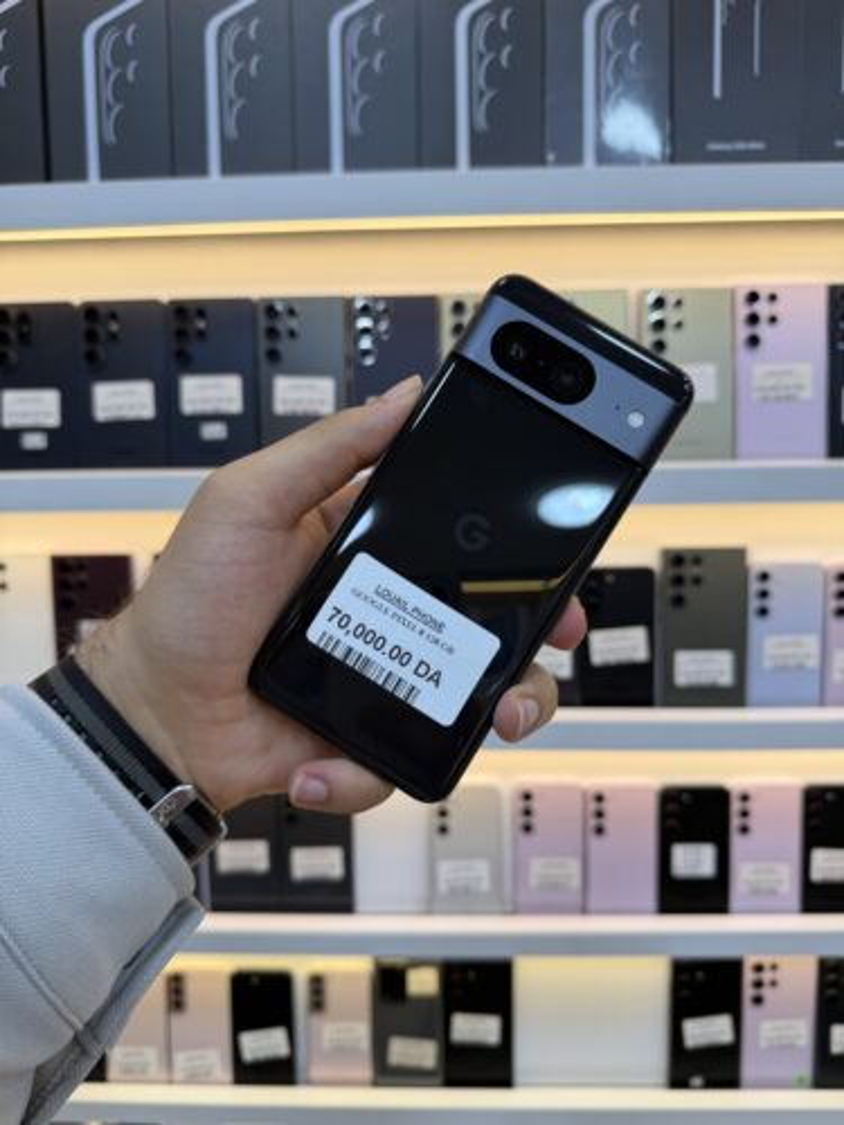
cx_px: 422
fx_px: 780
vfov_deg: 71.6
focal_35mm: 24
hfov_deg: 56.8
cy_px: 562
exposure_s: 1/414
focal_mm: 6.76
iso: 80
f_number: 1.78
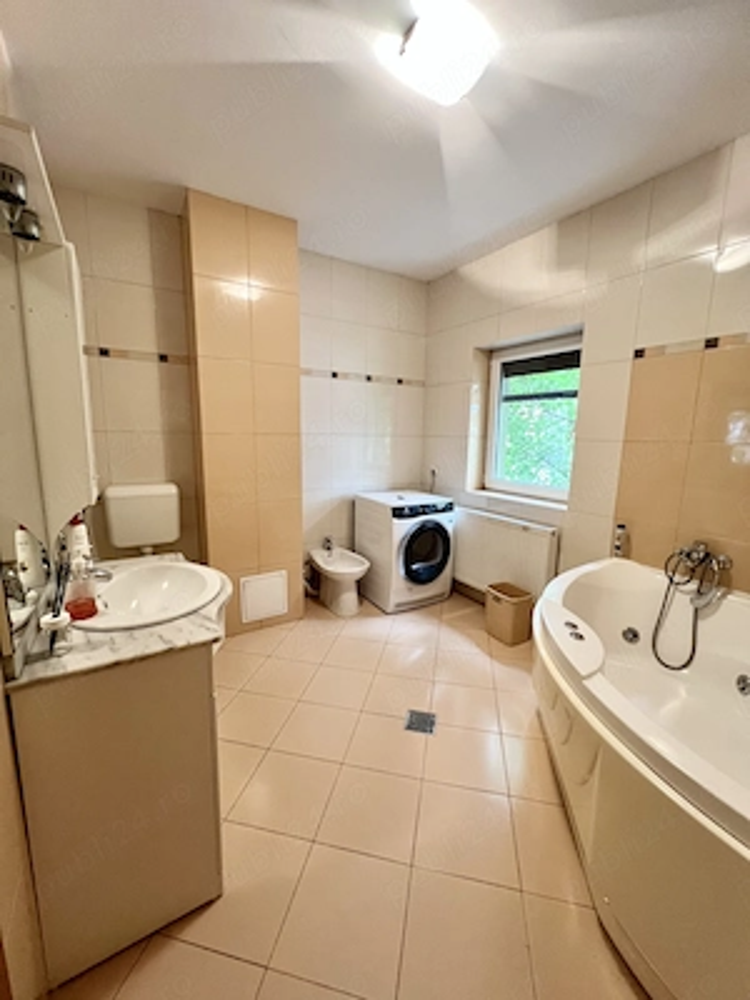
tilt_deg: -9.0
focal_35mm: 13
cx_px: 375
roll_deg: -0.7
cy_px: 500
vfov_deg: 106.2
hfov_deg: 89.9
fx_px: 376
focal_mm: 1.57
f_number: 1.8
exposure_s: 1/50
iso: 250
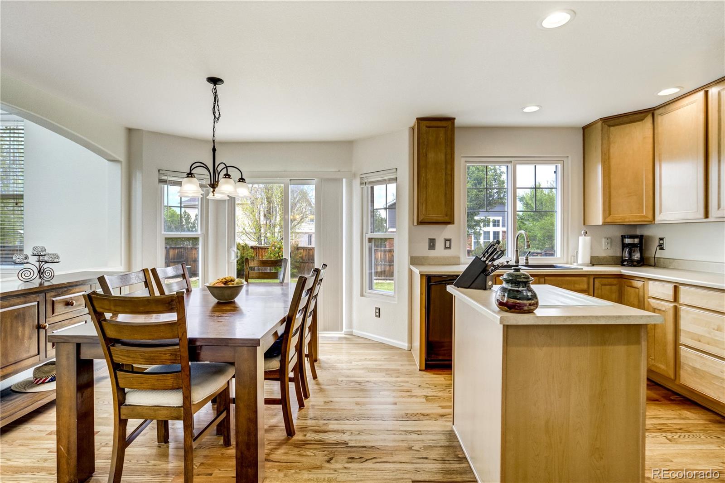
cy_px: 242
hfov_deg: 93.3
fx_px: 342
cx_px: 362
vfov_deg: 70.4
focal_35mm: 17
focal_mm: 17
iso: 1250
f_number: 7.1
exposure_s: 1/125
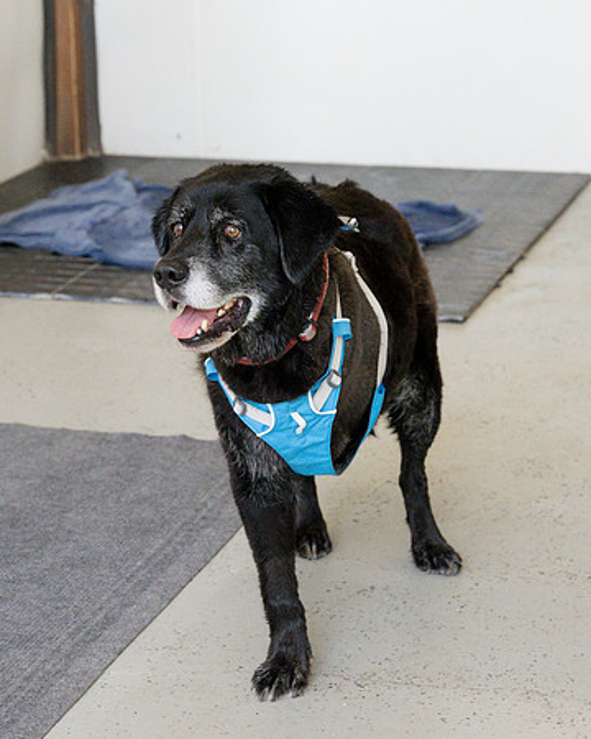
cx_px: 198
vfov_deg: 17.7
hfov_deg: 14.3
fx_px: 2358
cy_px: 234
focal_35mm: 108
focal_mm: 48
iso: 3200
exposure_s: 1/320
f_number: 4
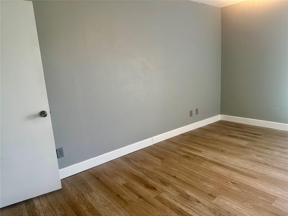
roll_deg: +3.7
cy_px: 108
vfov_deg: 56.8
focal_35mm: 24
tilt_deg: -11.2
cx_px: 144
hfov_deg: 71.6
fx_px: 200
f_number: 1.78
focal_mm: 6.86
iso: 160
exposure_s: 1/120
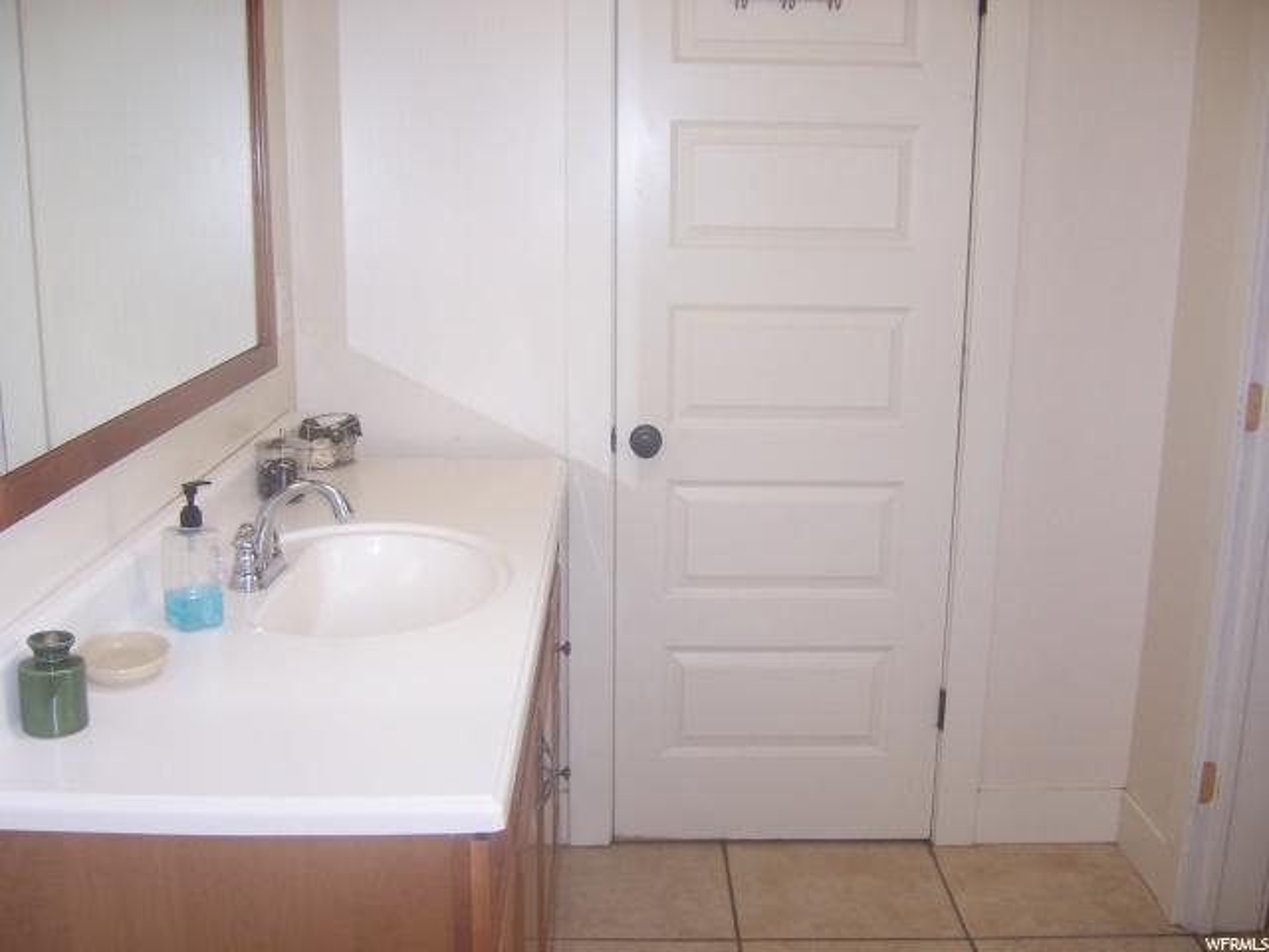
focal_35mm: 36
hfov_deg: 51.4
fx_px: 1320
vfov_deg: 39.7
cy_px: 476
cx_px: 634
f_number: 2.8
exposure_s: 1/60
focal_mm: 6.2
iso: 125
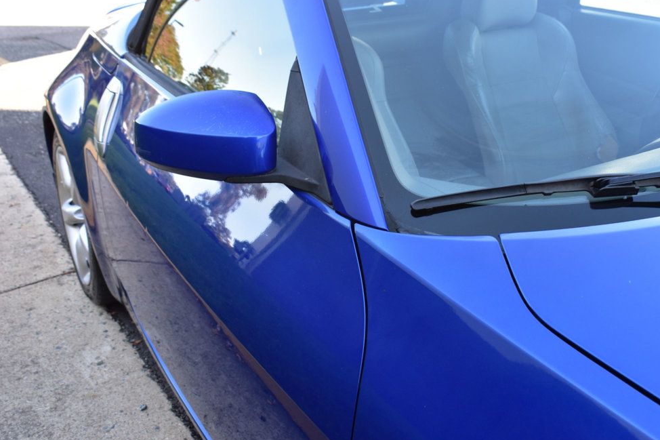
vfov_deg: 32.6
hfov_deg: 47.4
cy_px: 224
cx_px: 335
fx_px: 751
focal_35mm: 41
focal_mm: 26
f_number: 9
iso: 400
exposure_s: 1/100
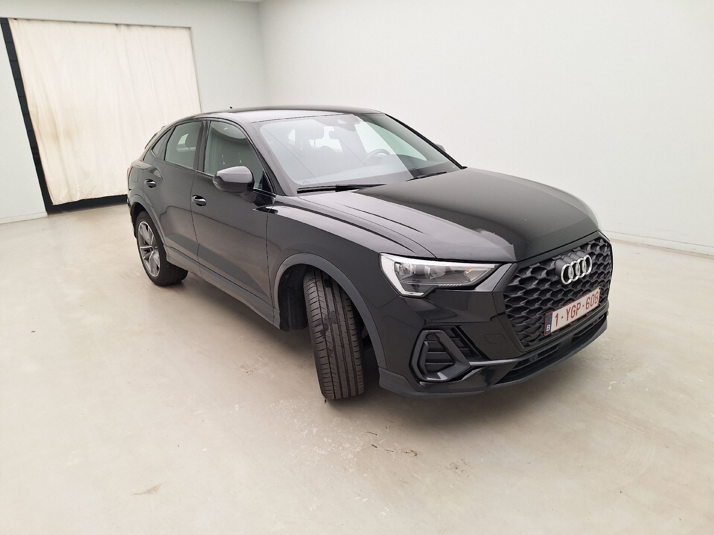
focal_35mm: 23
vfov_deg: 58.9
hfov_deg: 73.9
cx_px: 357
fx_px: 474
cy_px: 268
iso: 50
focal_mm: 5.54
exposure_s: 1/100
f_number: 1.8
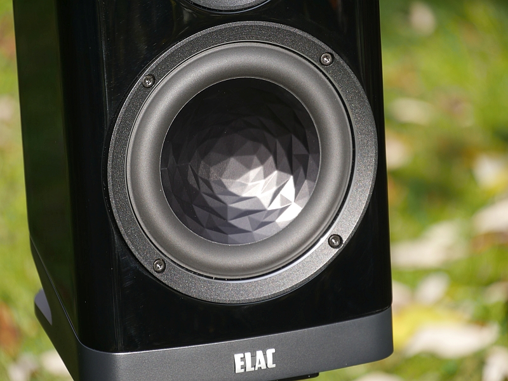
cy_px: 190
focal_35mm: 280
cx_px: 254
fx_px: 4112
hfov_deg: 7.1
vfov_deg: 5.3
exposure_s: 1/320
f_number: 5.6
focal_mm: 140
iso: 200
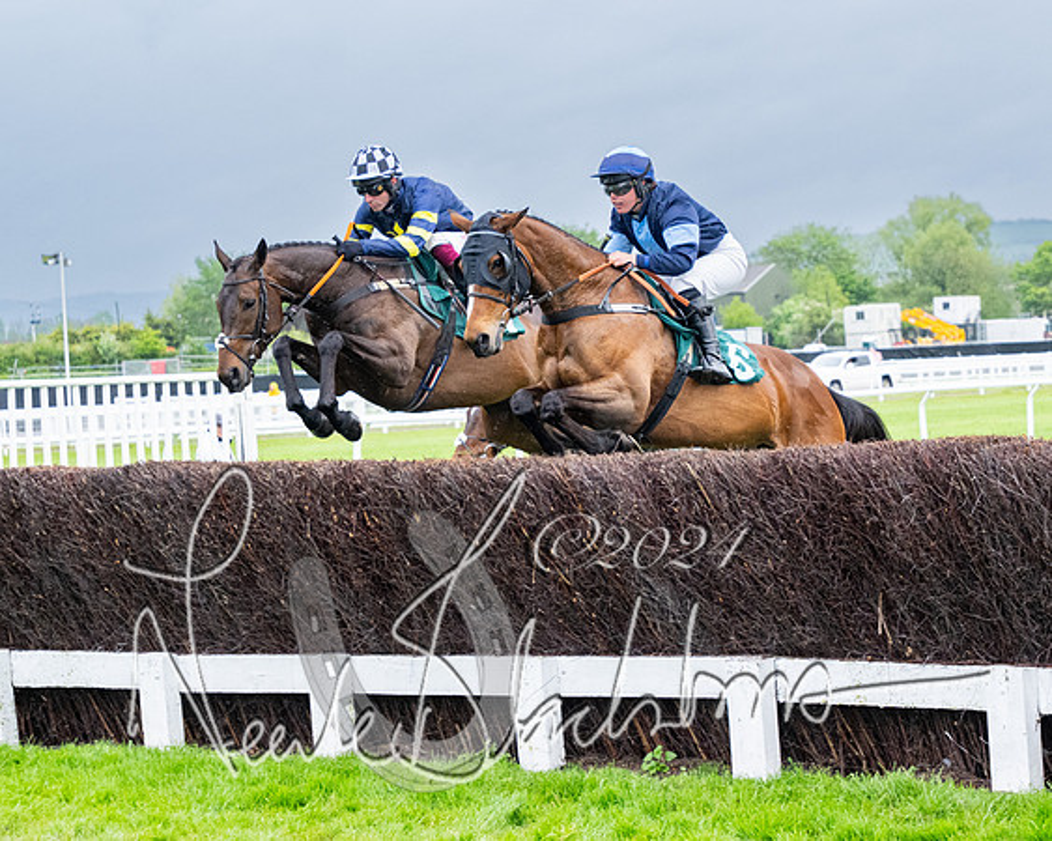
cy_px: 417
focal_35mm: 107
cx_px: 777
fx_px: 3329
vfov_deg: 14.4
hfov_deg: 17.9
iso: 2000
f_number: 5
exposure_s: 1/1000
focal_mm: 70
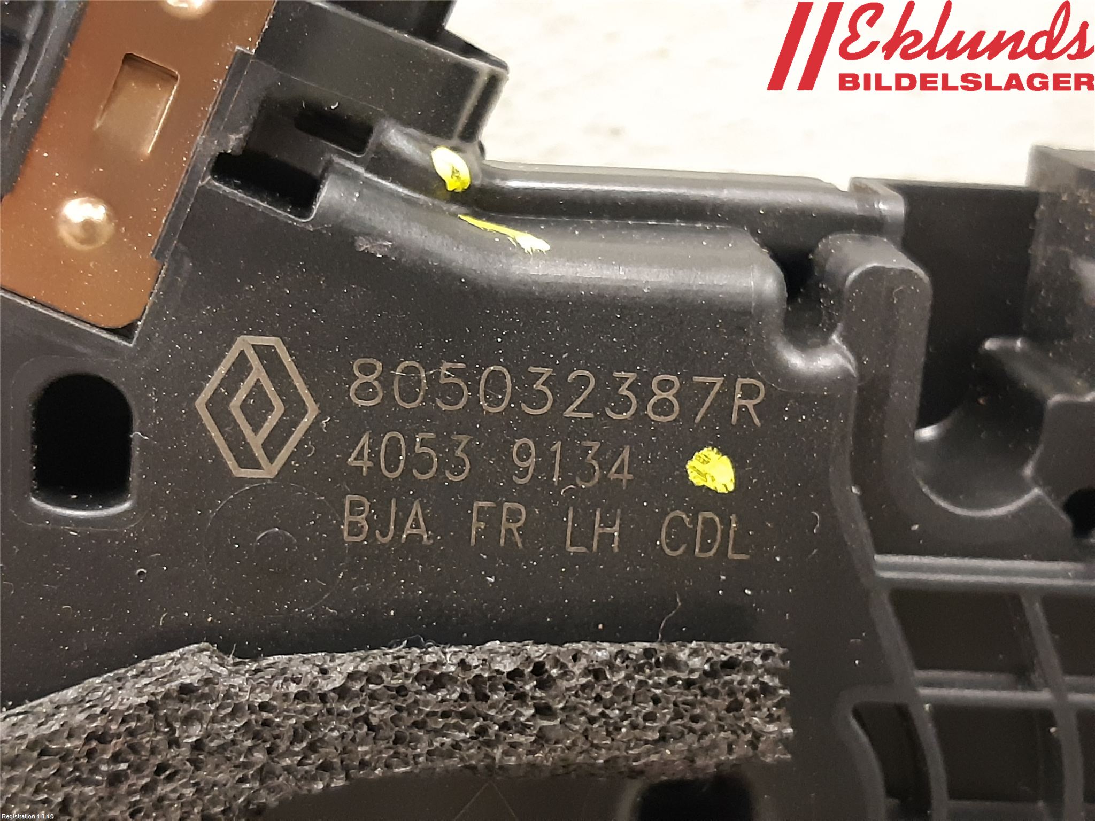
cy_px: 410
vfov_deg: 53.1
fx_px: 822
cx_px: 548
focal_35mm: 26
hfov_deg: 67.3
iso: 500
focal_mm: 3.93
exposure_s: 1/25
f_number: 1.7
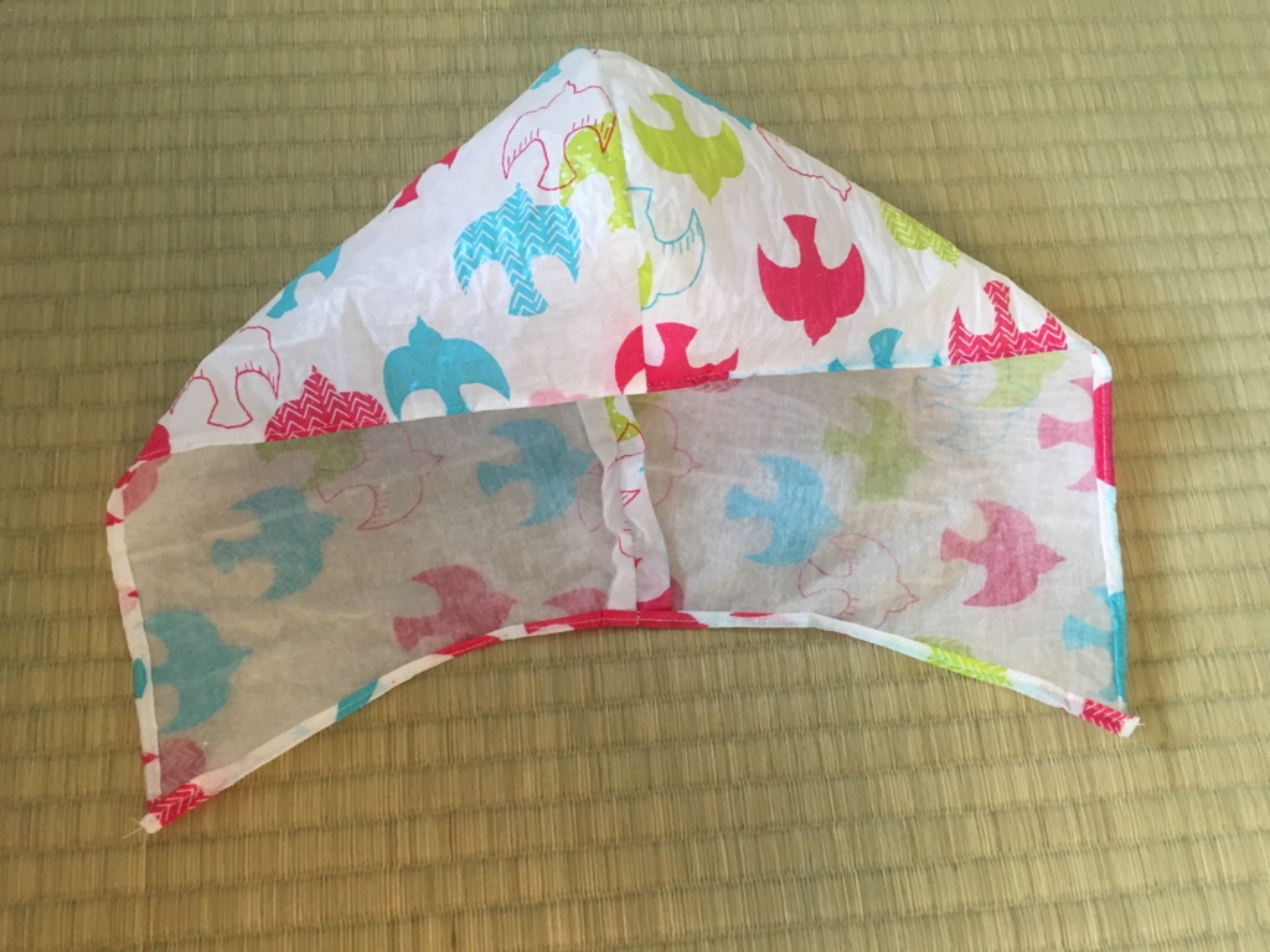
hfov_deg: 61.7
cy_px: 476
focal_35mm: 29
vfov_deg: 48.2
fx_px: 1064
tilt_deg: -71.5
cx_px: 635
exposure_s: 1/30
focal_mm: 4.15
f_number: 2.2
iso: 160
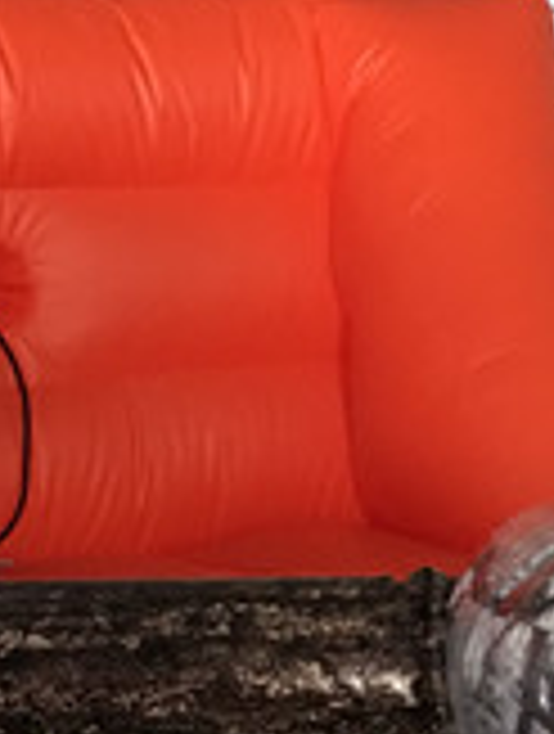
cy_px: 739
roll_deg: +2.5
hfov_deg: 10.1
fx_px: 2827
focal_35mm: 133
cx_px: 1198
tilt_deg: -9.8
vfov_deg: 14.6
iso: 100
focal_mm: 4.15
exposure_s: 1/17
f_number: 2.2
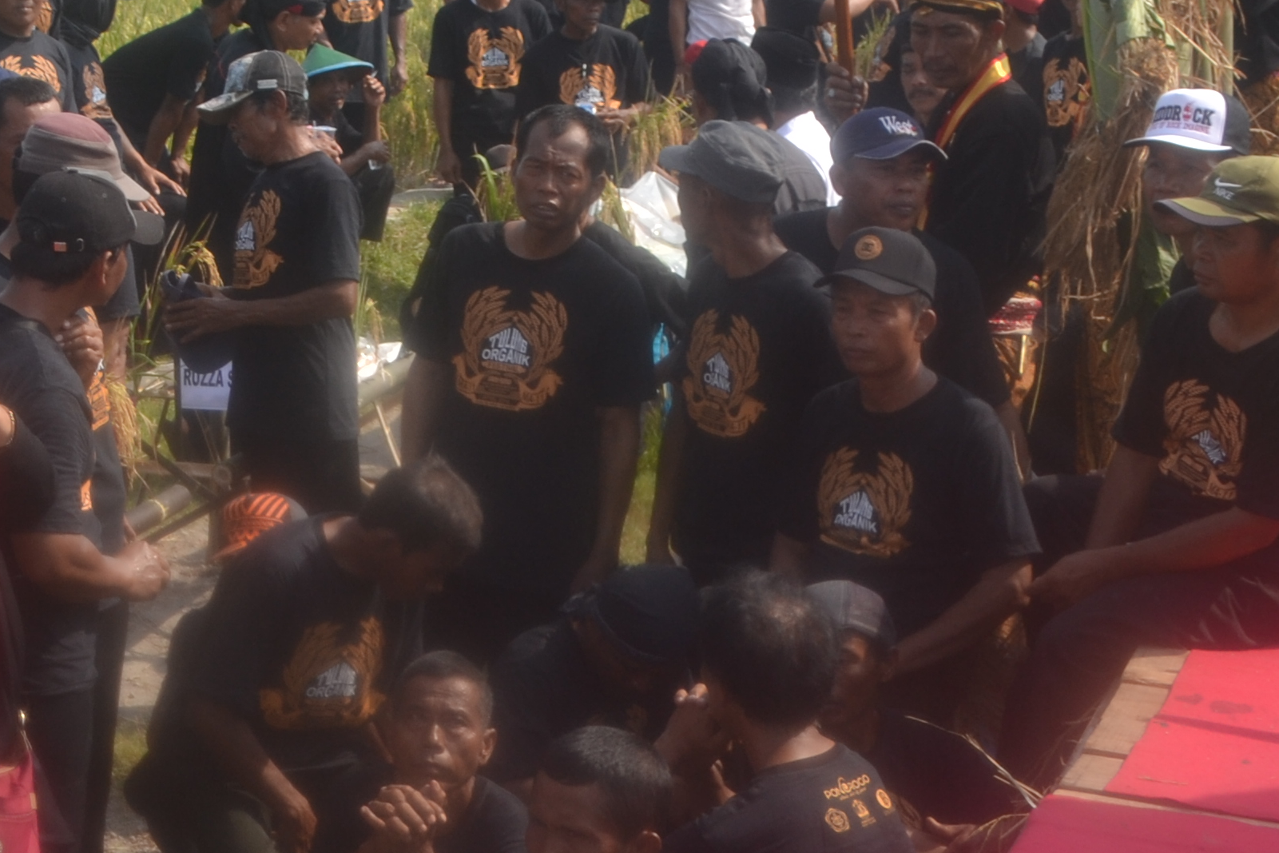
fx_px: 3375
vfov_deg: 14.1
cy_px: -88
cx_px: -201
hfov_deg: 20.3
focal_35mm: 95
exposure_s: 1/200
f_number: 8
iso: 100
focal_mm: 22
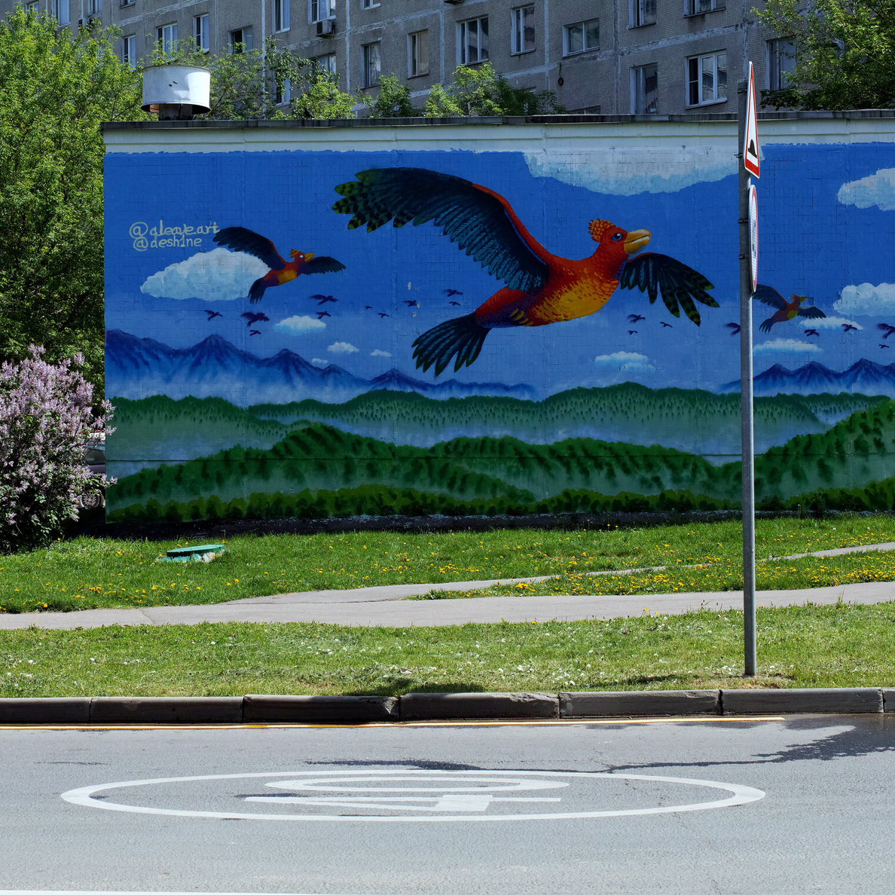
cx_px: 318
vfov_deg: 20.4
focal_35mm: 85
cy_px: 444
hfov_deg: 20.4
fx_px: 2486
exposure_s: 1/250
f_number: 8
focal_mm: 50
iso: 100
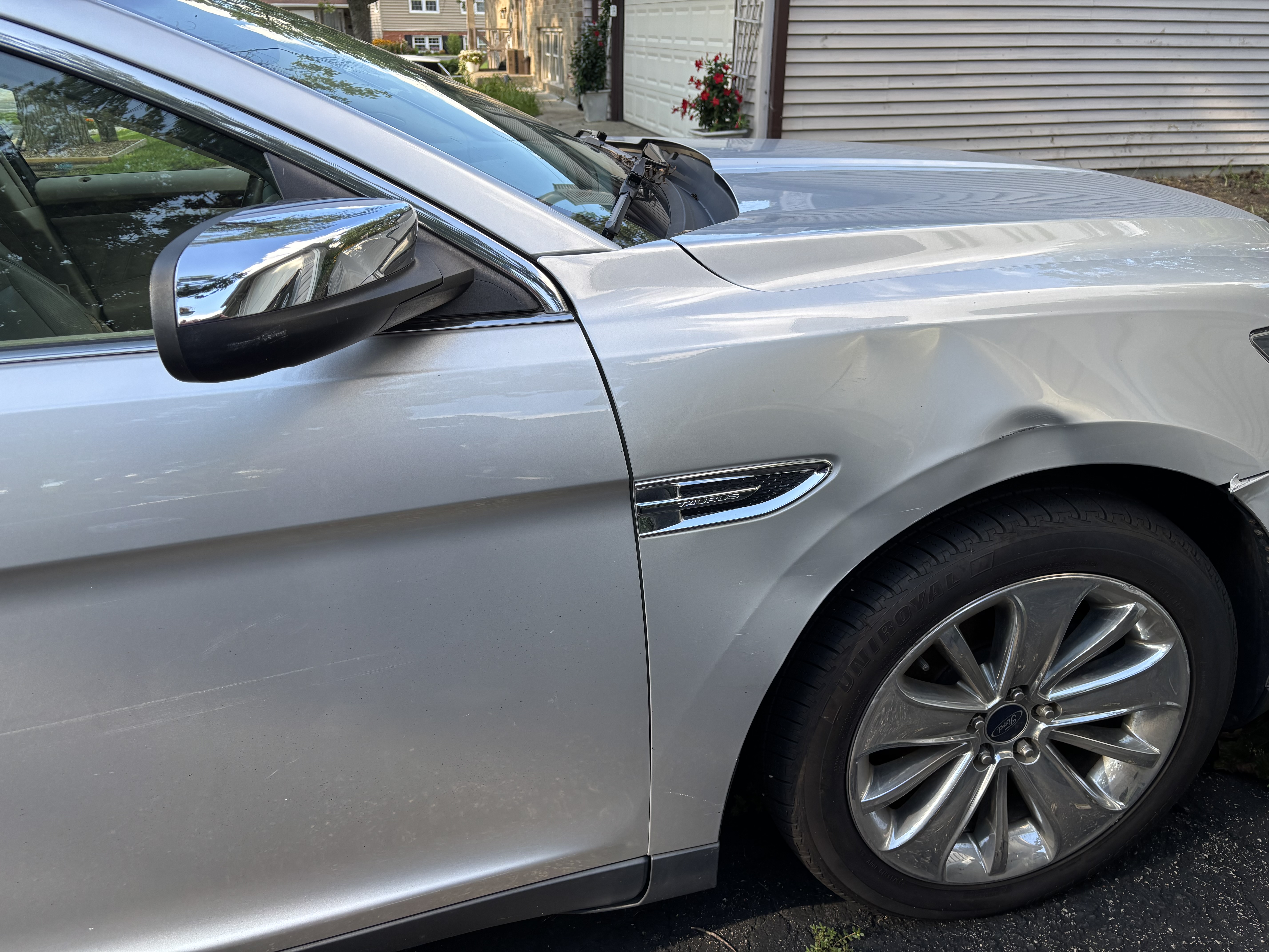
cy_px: 476
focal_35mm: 26
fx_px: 953
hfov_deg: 67.3
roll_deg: -0.5
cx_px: 634
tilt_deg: -24.4
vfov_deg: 53.1
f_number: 1.6
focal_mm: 5.96
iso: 50
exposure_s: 1/382
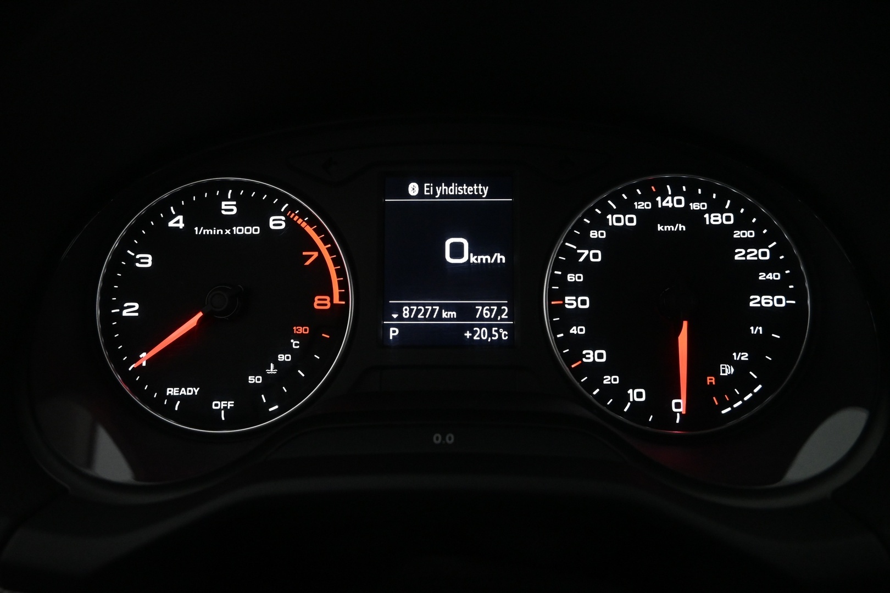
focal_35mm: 24
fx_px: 593
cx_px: 445
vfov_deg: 53.1
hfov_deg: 73.7
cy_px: 296
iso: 3200
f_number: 4.5
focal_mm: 16
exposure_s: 1/80
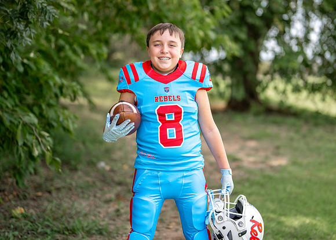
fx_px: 633
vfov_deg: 21.4
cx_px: 179
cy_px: 100
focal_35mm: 66
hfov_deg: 29.7
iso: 100
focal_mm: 50
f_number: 1.2
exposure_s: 1/2500
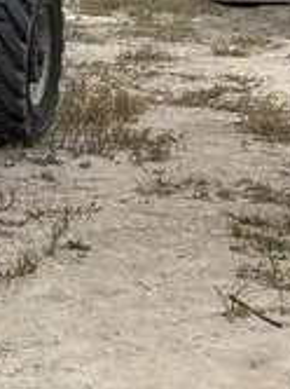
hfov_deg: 11.3
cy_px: 182
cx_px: -344
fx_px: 1288
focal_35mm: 115
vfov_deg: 17.1
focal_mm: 5.1
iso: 50
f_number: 1.6
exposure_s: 1/1957
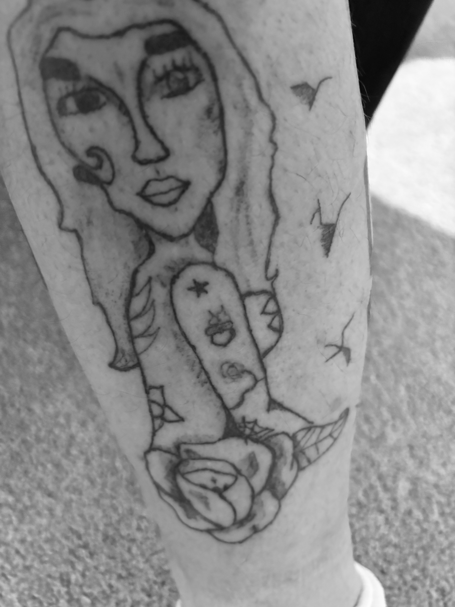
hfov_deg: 53.1
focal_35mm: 26
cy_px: 304
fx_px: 456
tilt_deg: -52.2
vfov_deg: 67.3
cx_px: 228
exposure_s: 1/30
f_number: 1.6
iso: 800
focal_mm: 5.96
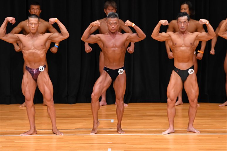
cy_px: 76
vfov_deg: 5.1
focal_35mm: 270
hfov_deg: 7.6
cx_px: 114
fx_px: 1702
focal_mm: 180
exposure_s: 1/400
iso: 4000
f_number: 5.6
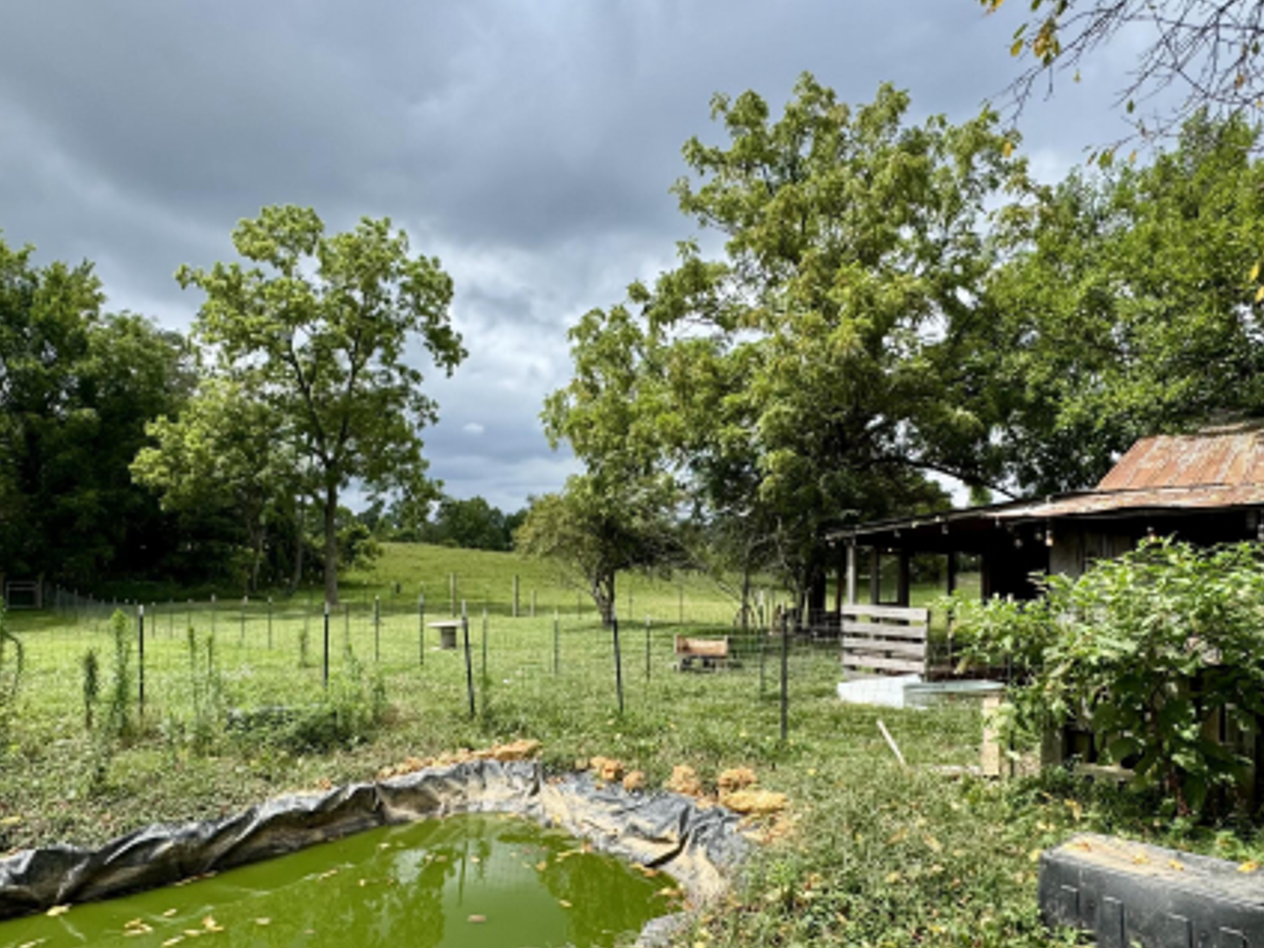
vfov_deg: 60.7
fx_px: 803
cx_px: 657
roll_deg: -1.3
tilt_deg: -4.5
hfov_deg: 76.4
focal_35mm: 22
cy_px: 554
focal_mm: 2.22
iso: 50
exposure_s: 1/879
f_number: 2.2
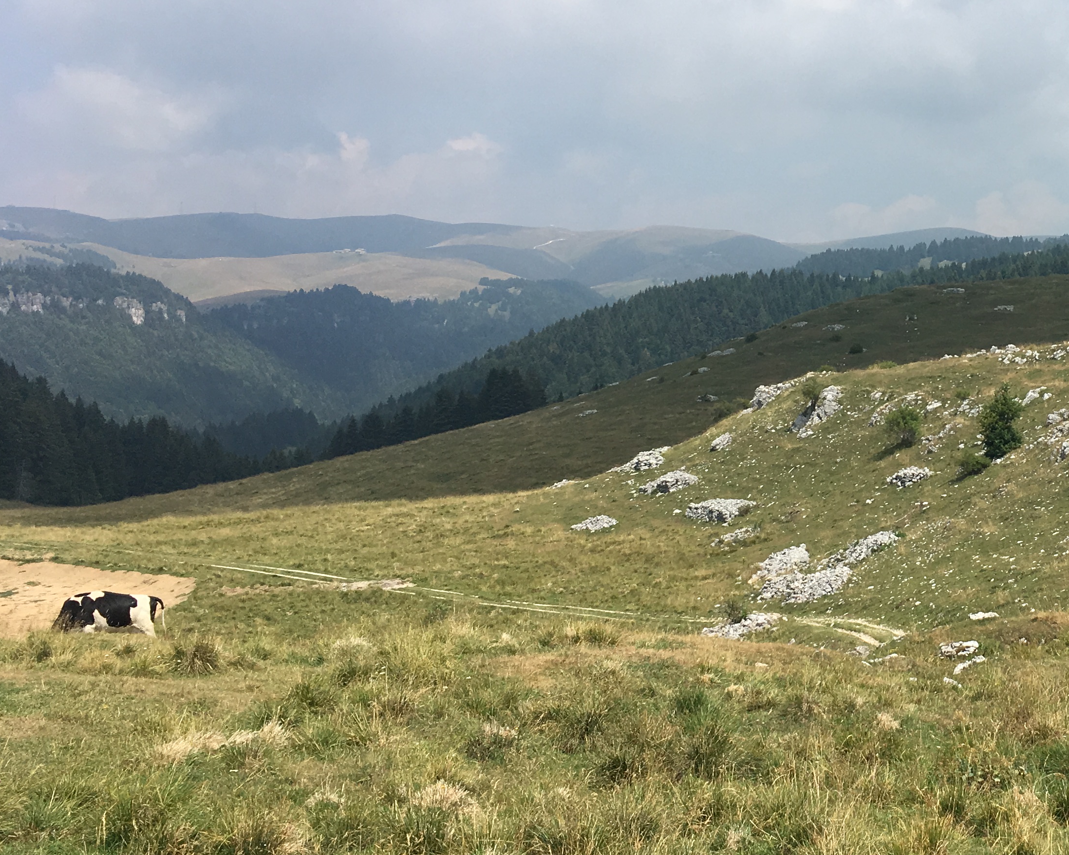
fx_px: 1645
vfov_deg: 29.0
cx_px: 969
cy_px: 307
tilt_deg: +0.2
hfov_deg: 34.0
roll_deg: -0.8
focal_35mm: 52
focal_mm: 4.15
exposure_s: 1/2024
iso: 25
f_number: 2.2
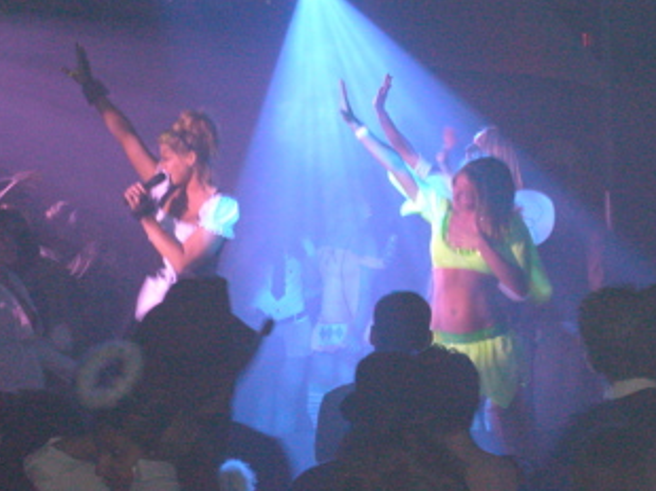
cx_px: 322
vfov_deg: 12.1
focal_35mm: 122
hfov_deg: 16.2
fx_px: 2310
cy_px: 235
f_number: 5
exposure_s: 1/8
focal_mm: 17.4
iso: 400
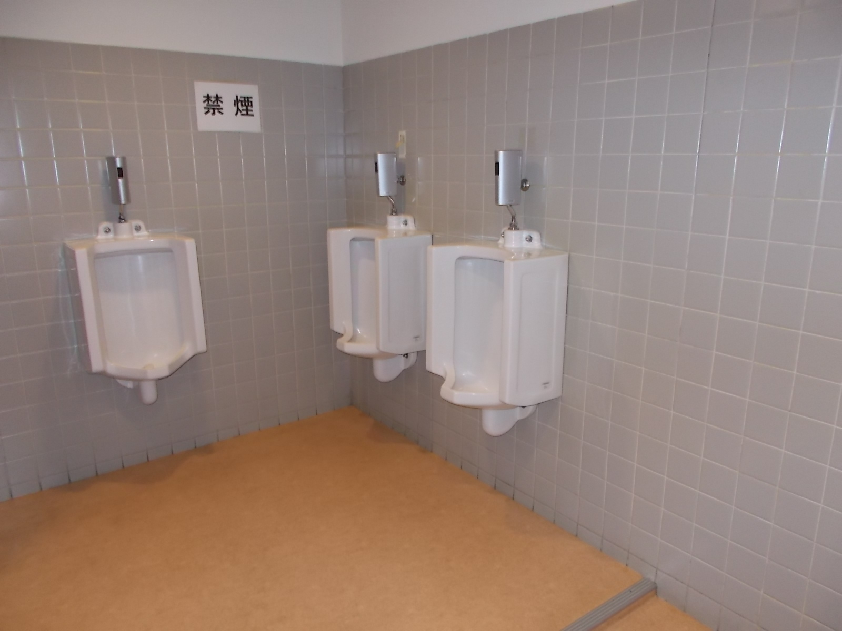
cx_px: 421
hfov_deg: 67.3
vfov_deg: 53.1
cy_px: 316
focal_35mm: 26
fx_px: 632
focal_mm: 4.6
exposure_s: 1/25
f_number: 3.2
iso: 200
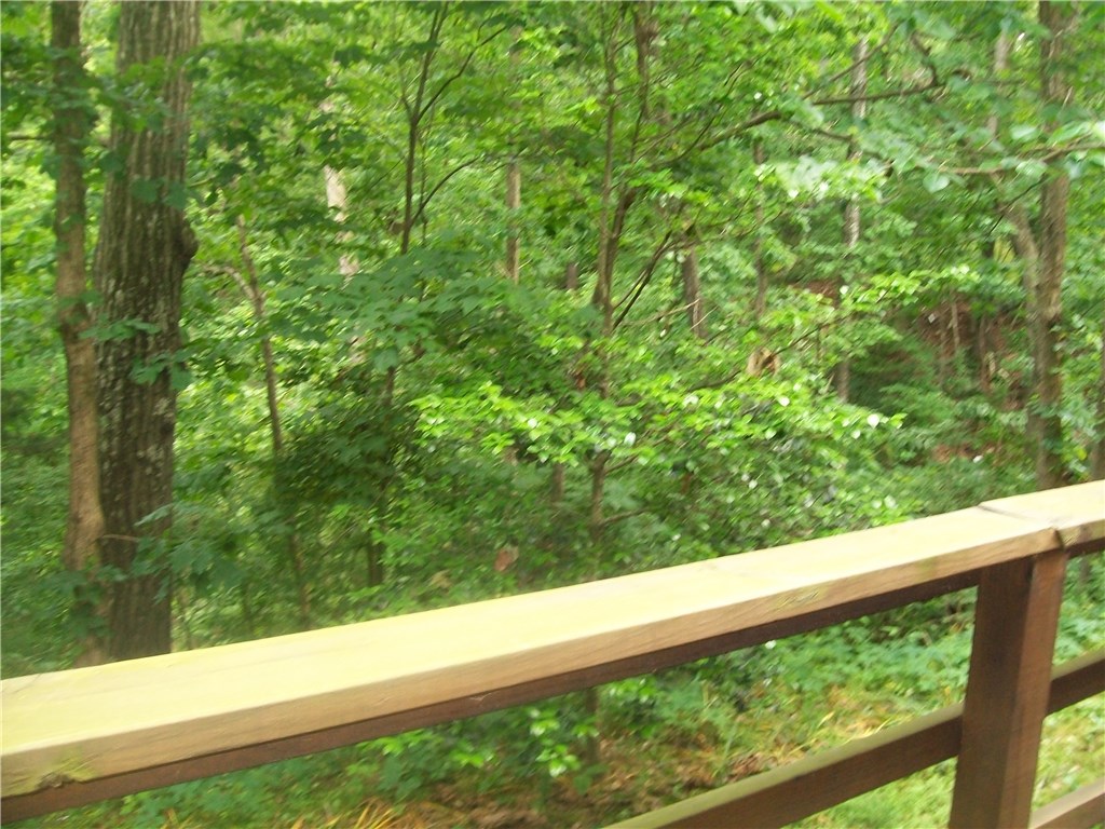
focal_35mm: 34
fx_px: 1085
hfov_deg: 54.0
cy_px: 414
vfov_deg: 41.8
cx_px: 552
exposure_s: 1/100
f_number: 2.7
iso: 160
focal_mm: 6.1
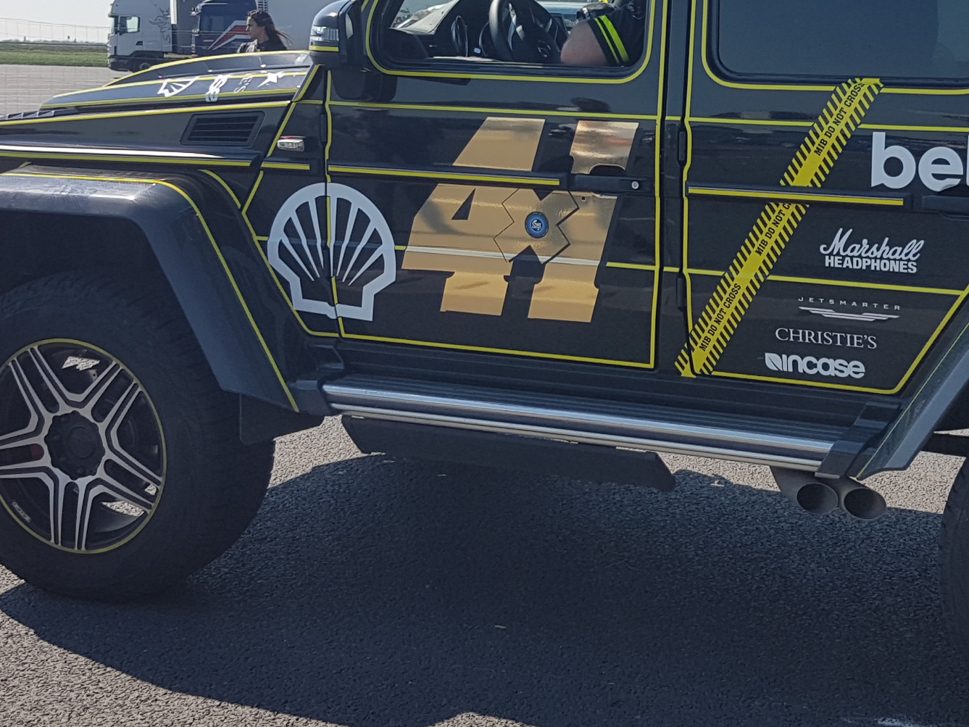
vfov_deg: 25.7
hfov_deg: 33.8
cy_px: 167
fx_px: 1568
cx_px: 696
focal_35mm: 56
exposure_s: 1/2448
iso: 40
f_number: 1.7
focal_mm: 4.2
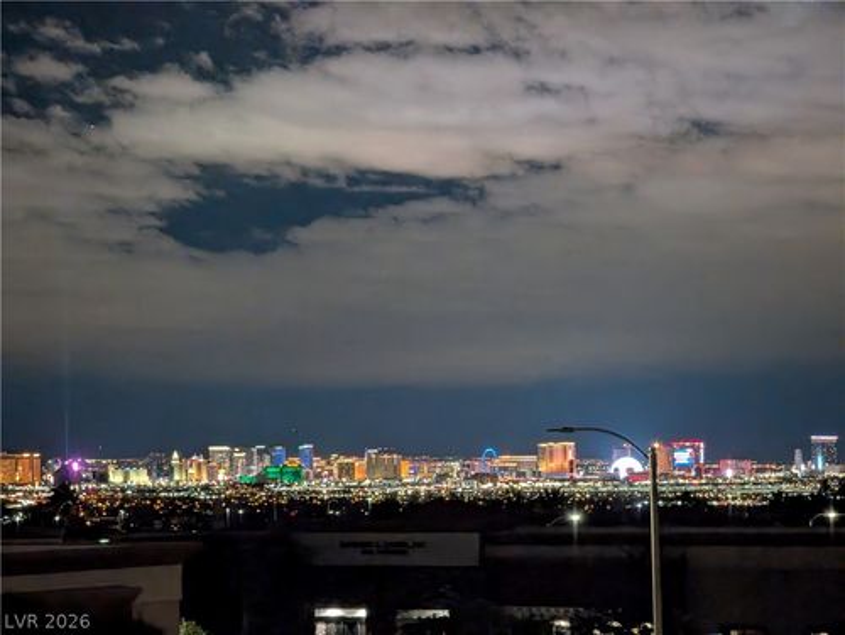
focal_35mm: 117
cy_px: 318
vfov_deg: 12.7
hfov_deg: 16.8
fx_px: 2859
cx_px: 422
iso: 1335
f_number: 3.5
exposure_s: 1/20
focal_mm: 19
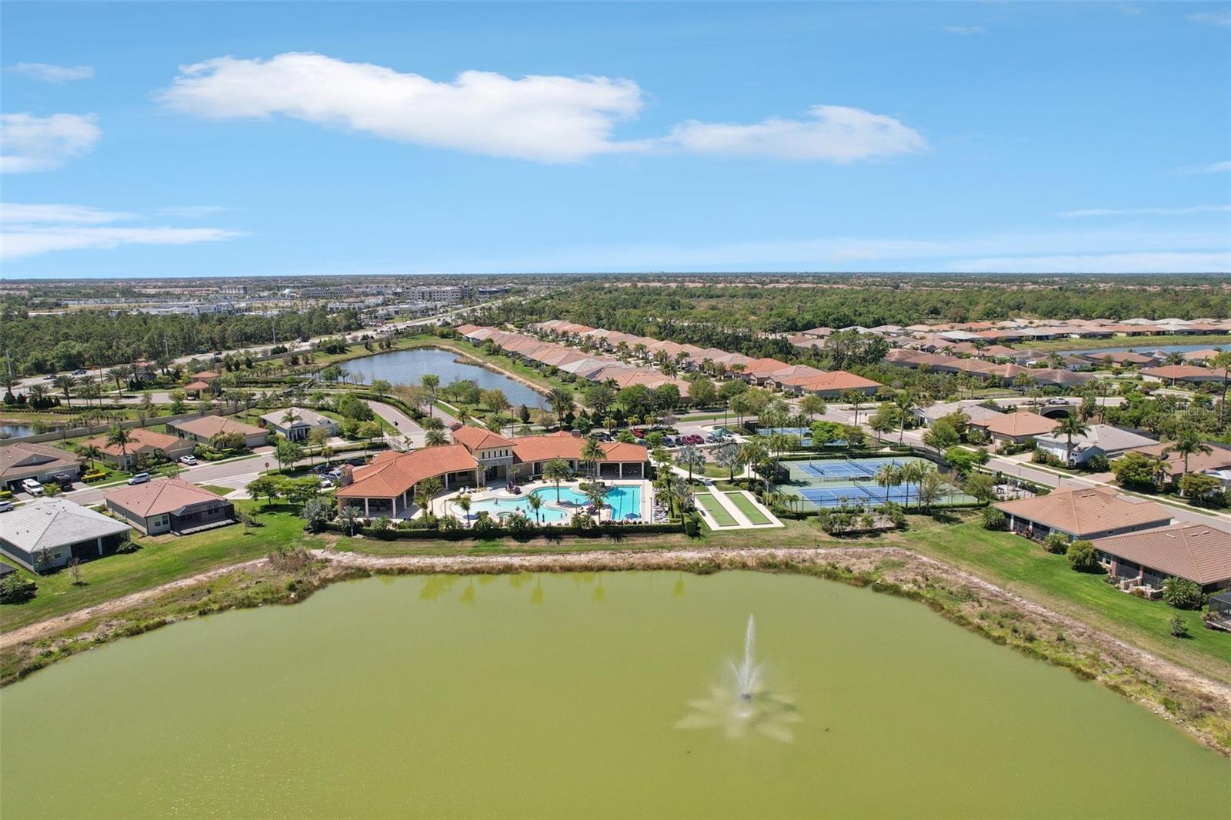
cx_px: 616
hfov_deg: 78.6
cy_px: 410
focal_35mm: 22
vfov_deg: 57.2
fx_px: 752
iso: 100
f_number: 2.8
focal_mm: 8.4
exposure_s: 1/350
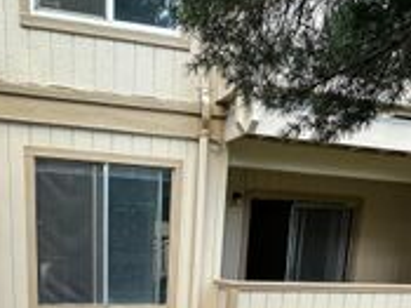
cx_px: 136
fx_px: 475
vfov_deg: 30.2
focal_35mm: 40
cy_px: 377
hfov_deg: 46.1
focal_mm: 2.22
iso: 40
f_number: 2.2
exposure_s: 1/262
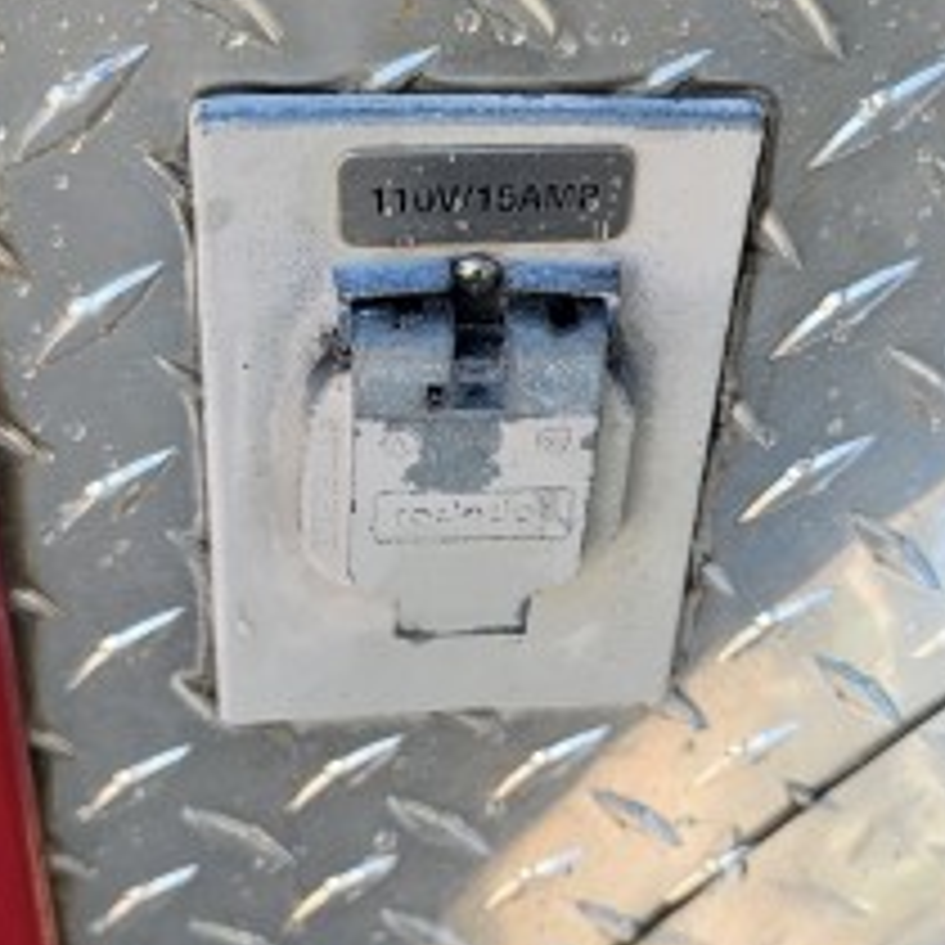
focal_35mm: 62
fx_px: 1915
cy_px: 297
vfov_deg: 27.5
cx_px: 616
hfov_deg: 27.6
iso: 40
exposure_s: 1/180
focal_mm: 6.3
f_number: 1.7
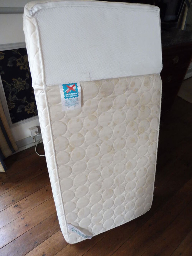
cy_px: 128
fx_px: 177
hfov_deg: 56.8
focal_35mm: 24
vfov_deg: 71.6
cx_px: 96
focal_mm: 4.3
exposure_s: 1/60
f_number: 3.3
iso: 400
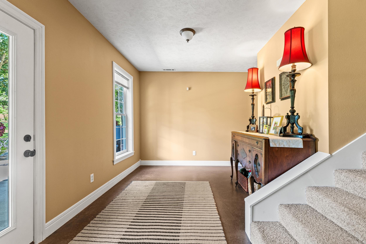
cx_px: 183
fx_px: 152
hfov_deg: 100.4
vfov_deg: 77.3
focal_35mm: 15
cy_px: 122
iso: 400
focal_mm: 10
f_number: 7.1
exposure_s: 1/2.5
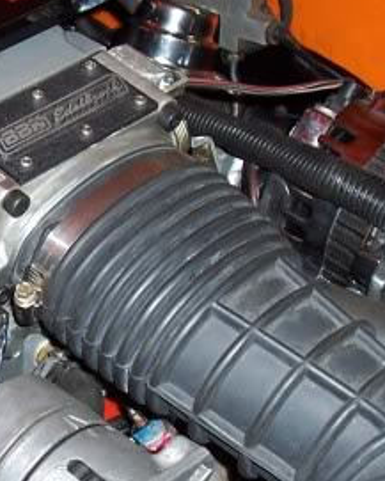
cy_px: 248
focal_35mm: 98
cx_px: -37
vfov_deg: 19.6
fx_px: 1395
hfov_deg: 15.3
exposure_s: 1/60
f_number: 2.7
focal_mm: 5.6
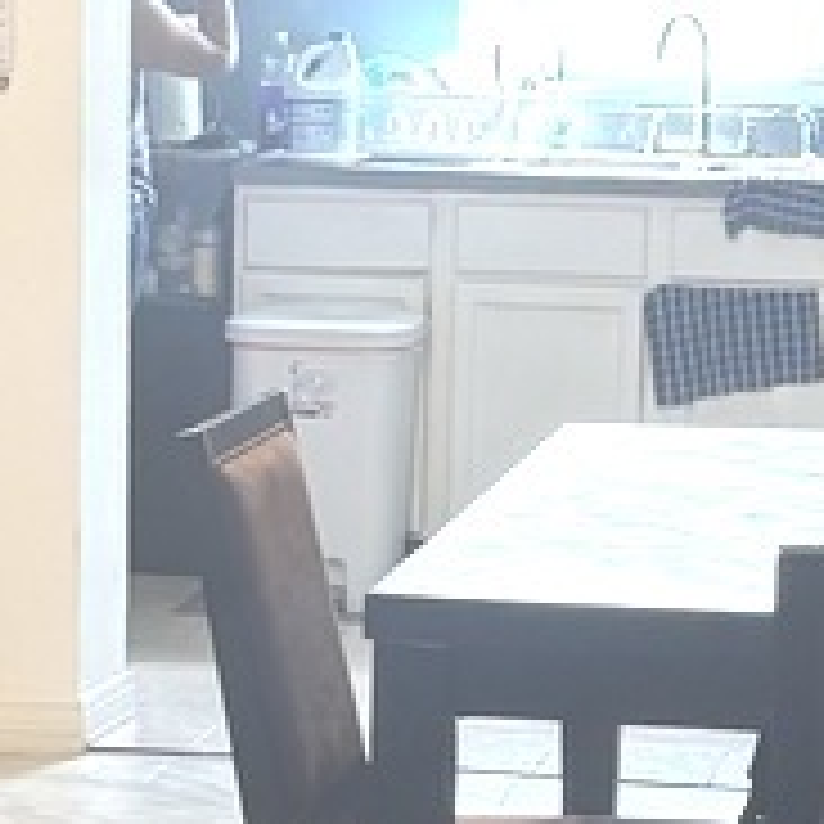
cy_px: 405
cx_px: 0
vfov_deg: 10.5
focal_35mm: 167
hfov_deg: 10.4
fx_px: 4498
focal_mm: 6.76
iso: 200
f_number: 1.78
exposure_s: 1/120
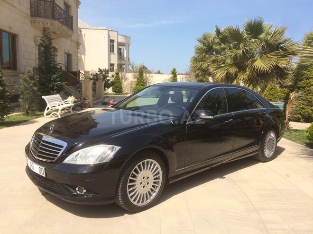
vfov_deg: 48.2
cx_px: 156
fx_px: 262
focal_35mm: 29
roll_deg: -2.4
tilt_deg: -11.6
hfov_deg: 61.7
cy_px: 117
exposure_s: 1/1866
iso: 32
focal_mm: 4.15
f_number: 2.2
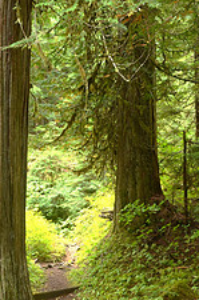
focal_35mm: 66
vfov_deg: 30.6
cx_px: 81
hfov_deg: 20.5
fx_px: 550
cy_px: 144
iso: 200
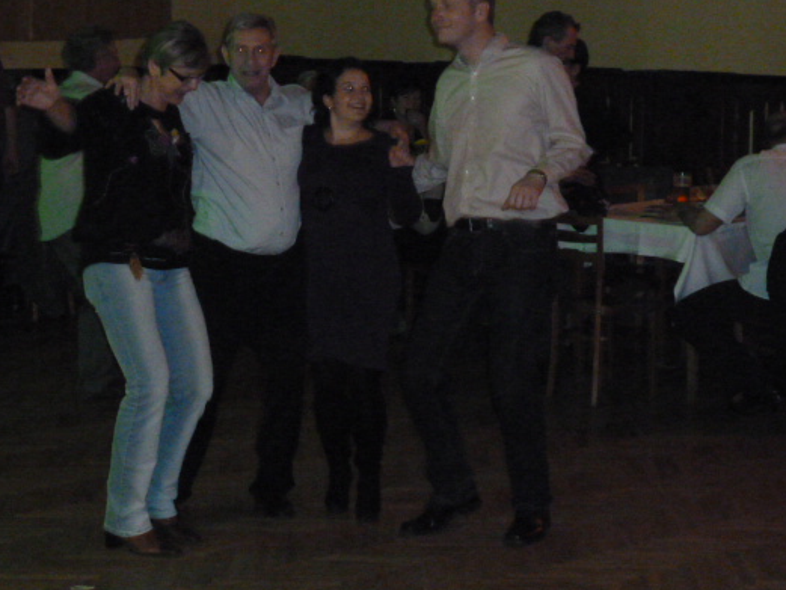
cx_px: 335
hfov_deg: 19.2
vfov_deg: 14.5
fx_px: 2317
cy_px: 258
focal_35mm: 102
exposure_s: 1/40
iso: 1000
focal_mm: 13.7
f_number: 4.2
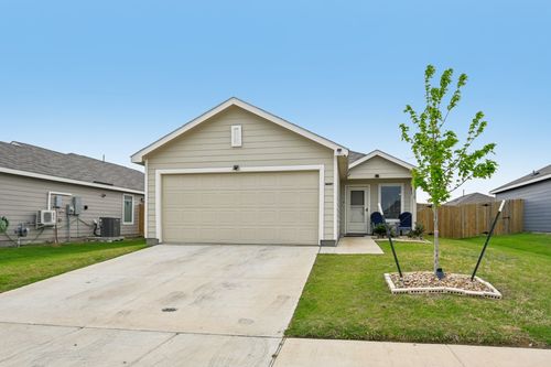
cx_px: 276
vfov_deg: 55.1
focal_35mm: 23
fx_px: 352
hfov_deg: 76.1
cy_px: 184
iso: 400
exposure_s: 1/500
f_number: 8
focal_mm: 23
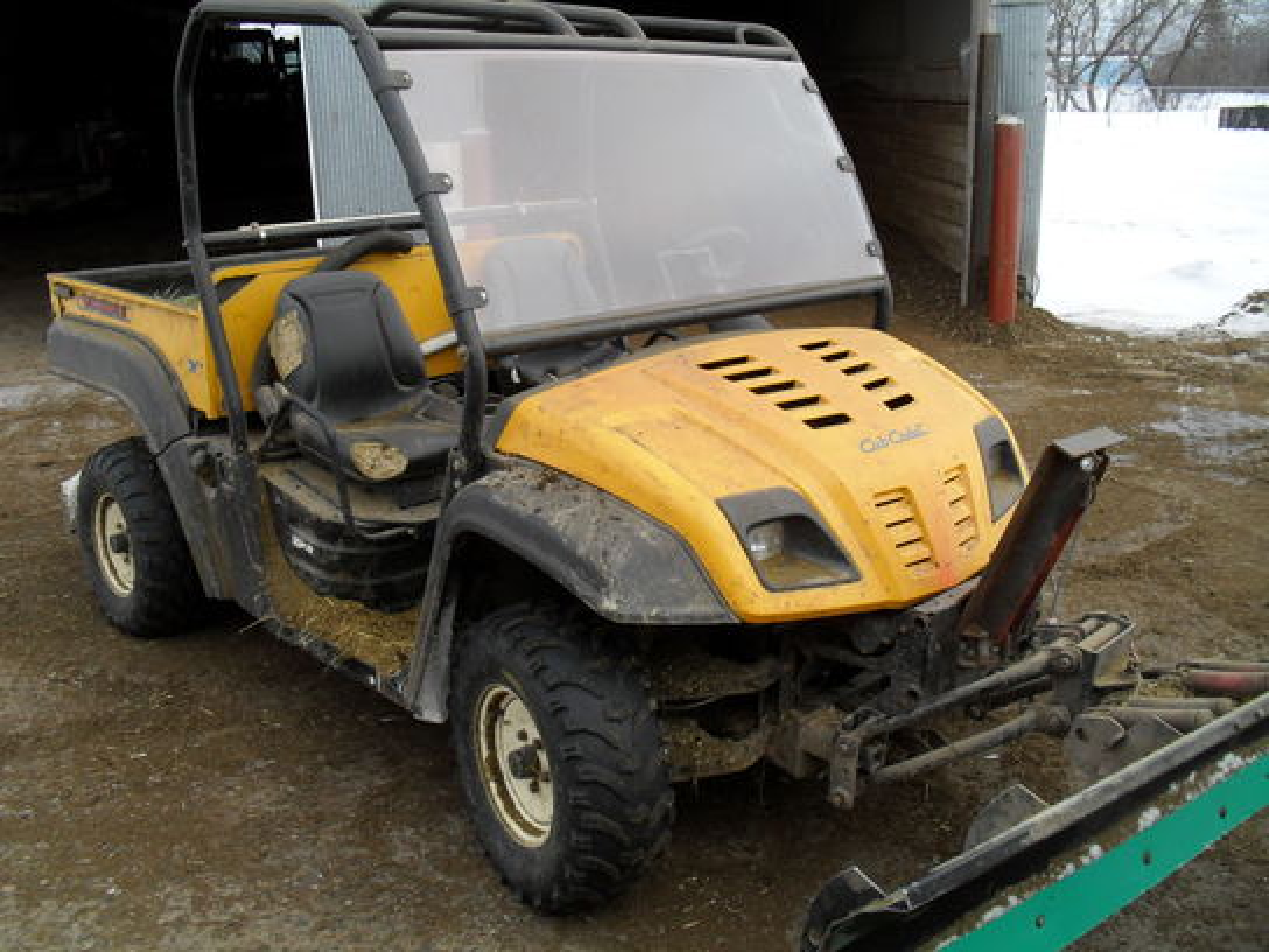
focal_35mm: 35
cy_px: 476
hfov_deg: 52.6
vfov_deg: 40.7
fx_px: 1283
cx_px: 634
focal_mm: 6.3
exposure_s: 1/250
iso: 100
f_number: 3.2
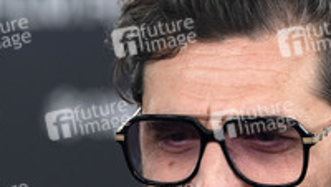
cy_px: 162
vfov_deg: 3.2
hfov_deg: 5.7
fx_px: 3312
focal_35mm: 377
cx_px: 276
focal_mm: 160
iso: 400
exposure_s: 1/200
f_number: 4
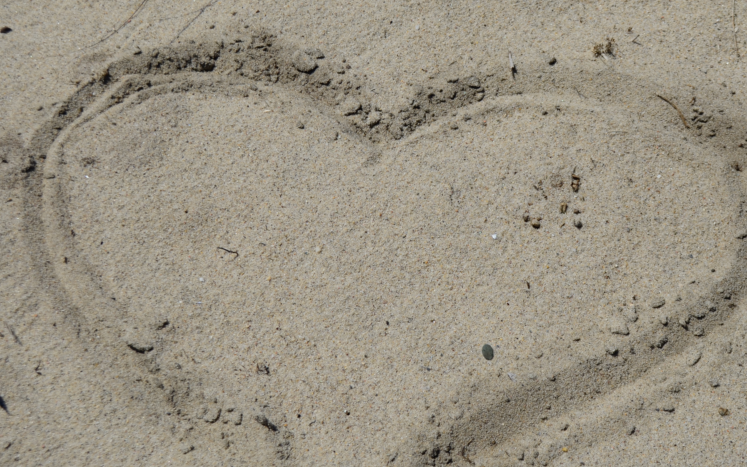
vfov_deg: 20.3
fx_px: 1303
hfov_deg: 31.9
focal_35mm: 64
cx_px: 435
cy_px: 248
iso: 160
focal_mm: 32
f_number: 5.6
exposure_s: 1/2000
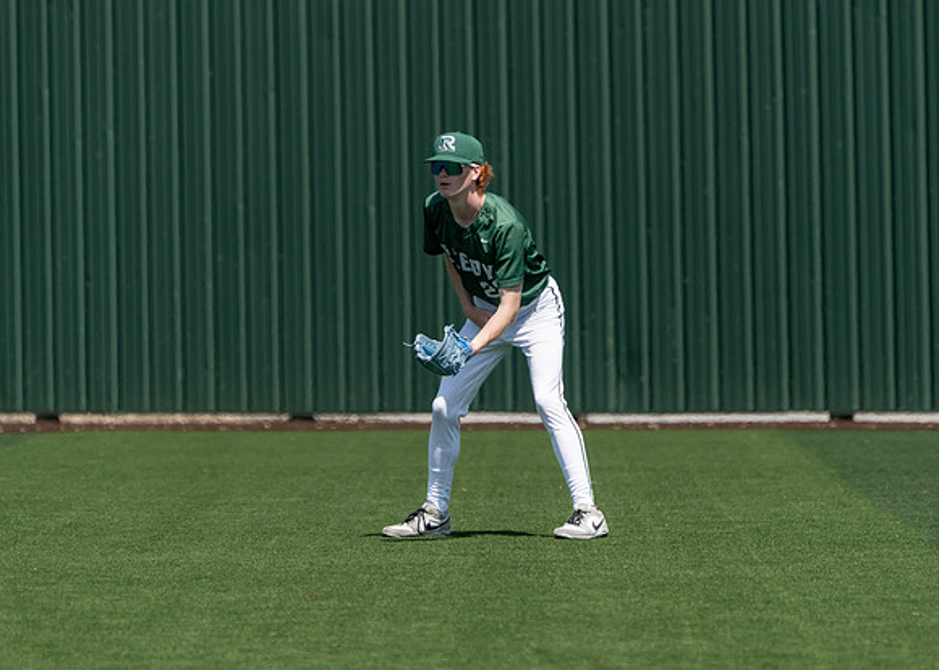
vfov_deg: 3.0
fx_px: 12663
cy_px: 317
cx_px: 503
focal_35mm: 475
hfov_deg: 4.2
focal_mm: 416
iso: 640
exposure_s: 1/4000
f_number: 8
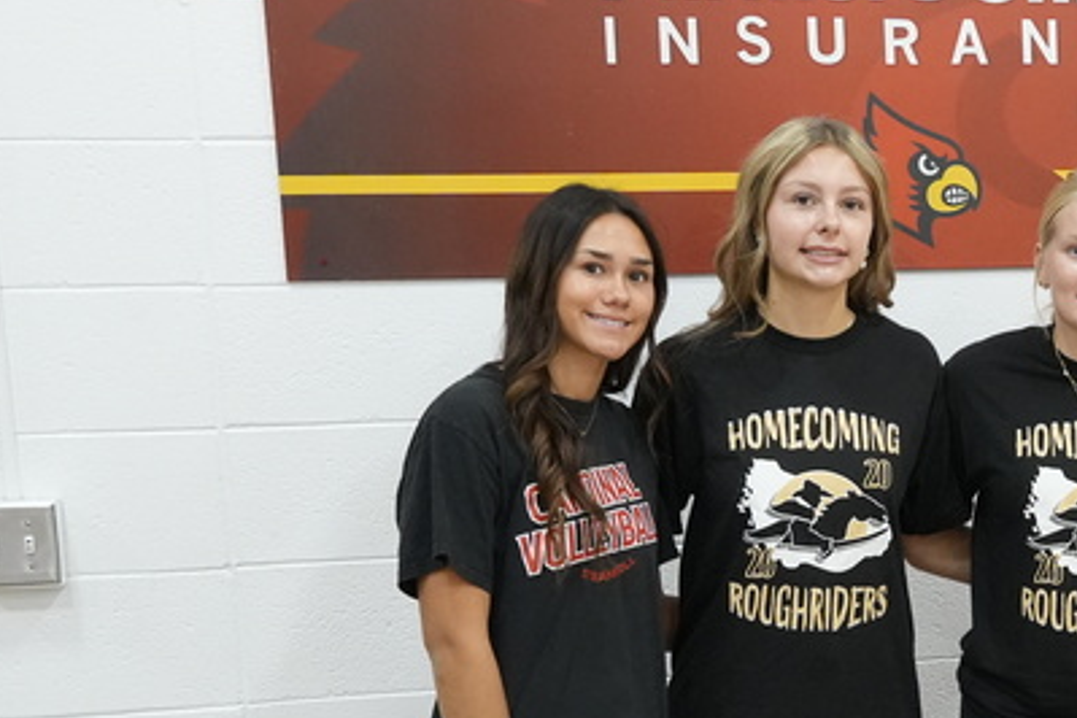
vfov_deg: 17.4
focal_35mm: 77
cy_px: 665
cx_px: 1190
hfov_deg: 24.5
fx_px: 2303
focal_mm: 20
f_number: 4.5
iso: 3200
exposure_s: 1/200
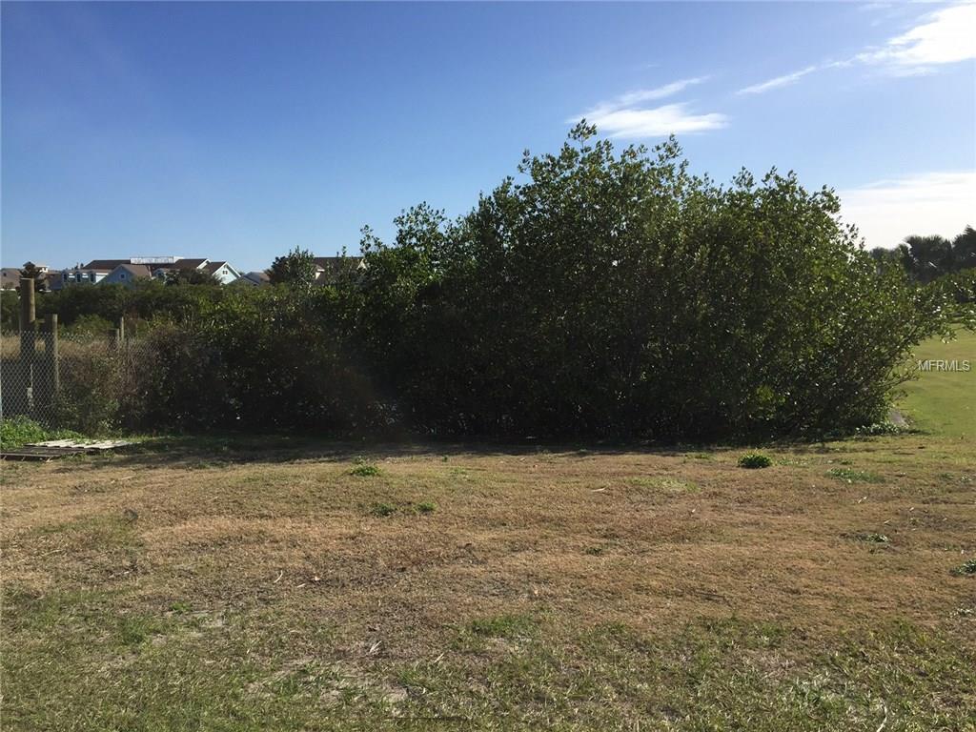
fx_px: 818
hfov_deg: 61.7
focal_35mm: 29
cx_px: 488
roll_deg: -0.3
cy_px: 366
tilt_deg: -5.1
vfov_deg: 48.2
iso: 32
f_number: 2.2
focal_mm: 4.15
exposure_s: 1/2475
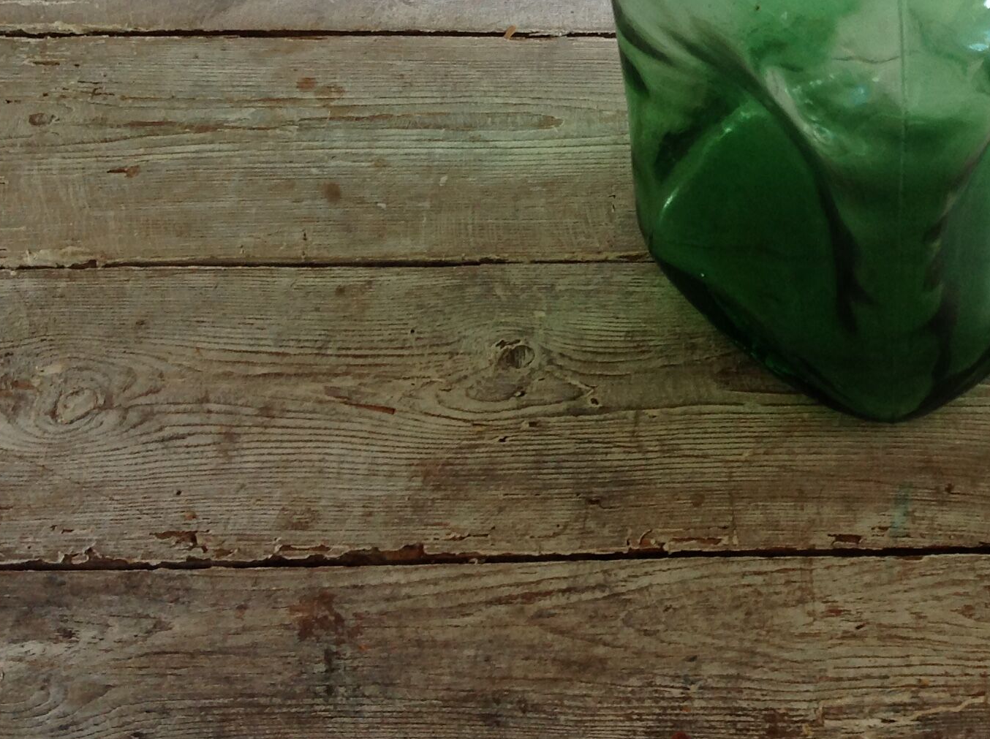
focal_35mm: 67
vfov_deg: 21.6
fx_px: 1913
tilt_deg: -46.7
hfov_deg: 28.2
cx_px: 831
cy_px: 145
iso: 64
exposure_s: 1/15
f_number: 2.4
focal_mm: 4.28
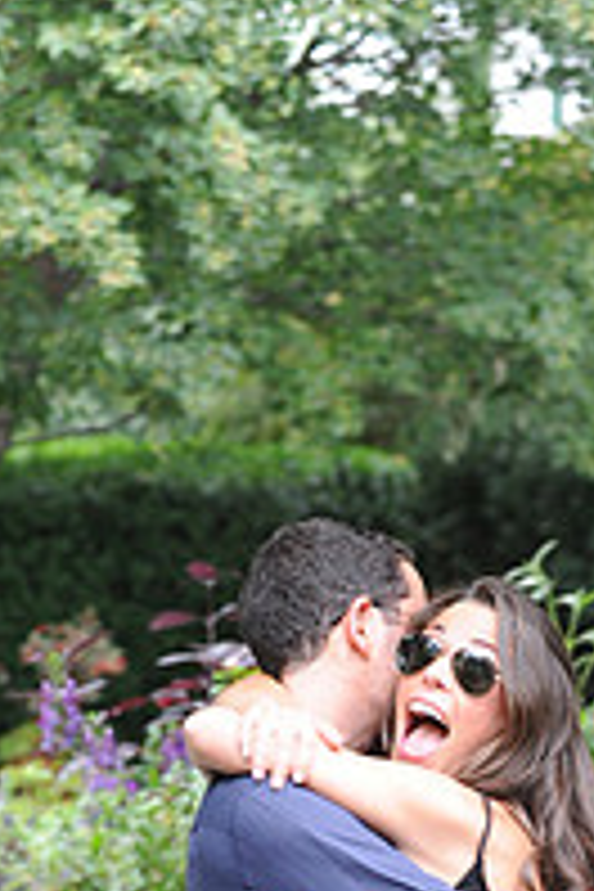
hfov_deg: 5.5
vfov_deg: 8.1
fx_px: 6237
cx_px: 356
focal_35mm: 252
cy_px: 990
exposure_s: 1/100
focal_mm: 86
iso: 500
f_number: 5
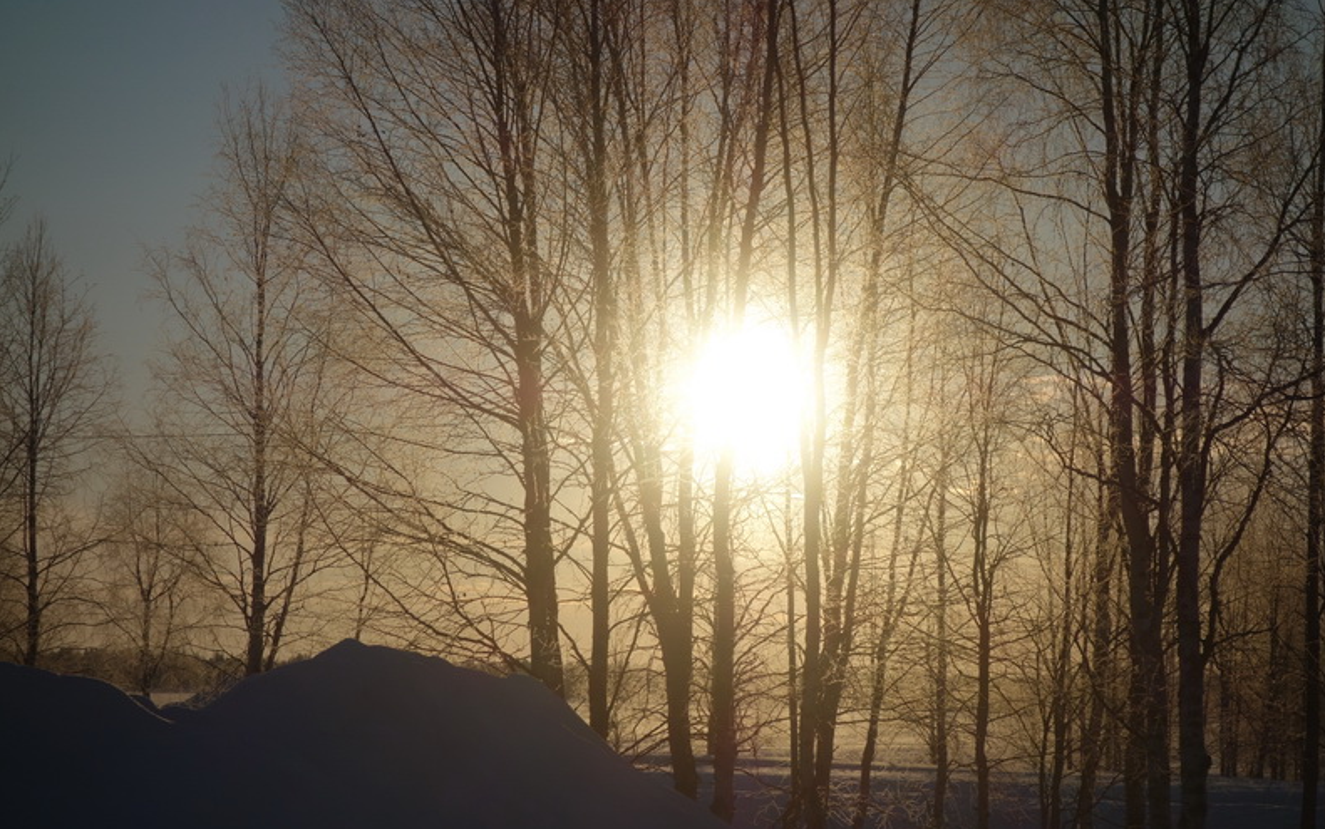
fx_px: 3721
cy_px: 441
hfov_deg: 20.2
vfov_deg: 12.7
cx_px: 667
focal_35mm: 103
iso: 125
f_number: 8
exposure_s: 1/1600
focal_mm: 37.1
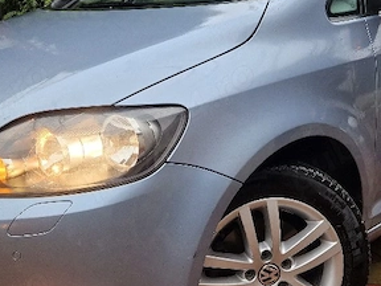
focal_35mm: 48
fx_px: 528
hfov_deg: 39.5
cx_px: 221
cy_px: 135
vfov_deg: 30.3
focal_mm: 5.4
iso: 125
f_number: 1.8
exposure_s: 1/182
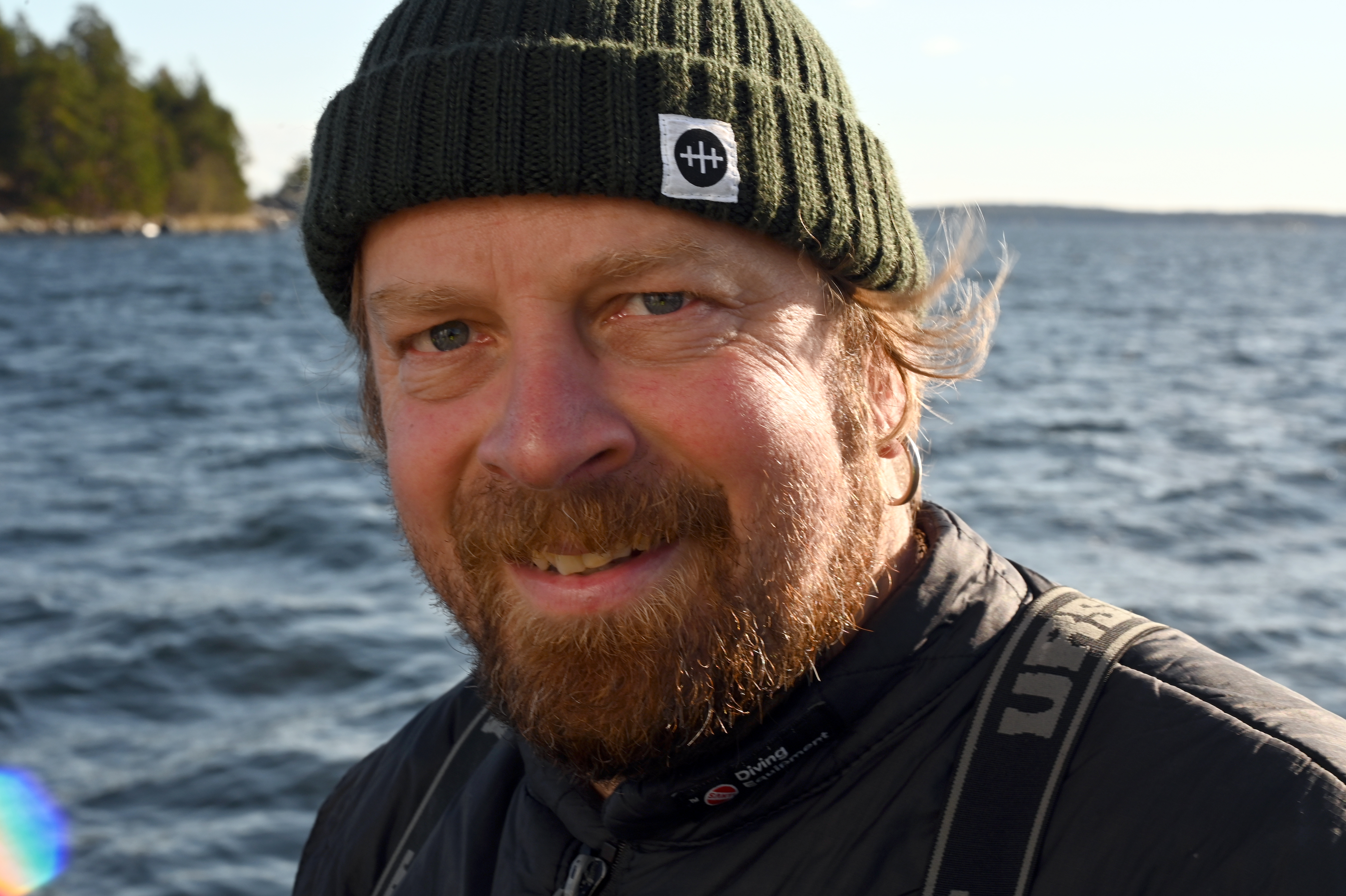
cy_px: 448
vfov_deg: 19.4
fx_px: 2615
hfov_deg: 28.9
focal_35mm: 70
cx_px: 673
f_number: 16
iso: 400
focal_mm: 70
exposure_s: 1/250
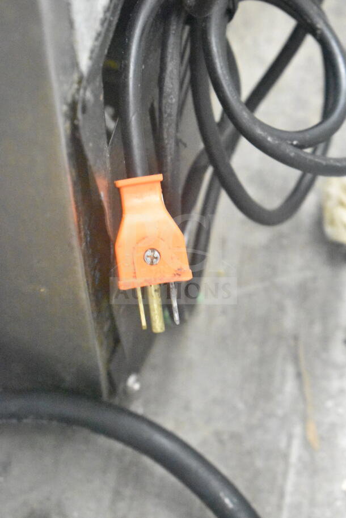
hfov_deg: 16.6
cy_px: 259
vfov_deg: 24.6
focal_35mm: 82
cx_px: 173
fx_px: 1188
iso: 25600
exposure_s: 1/25
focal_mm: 55
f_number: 5.6
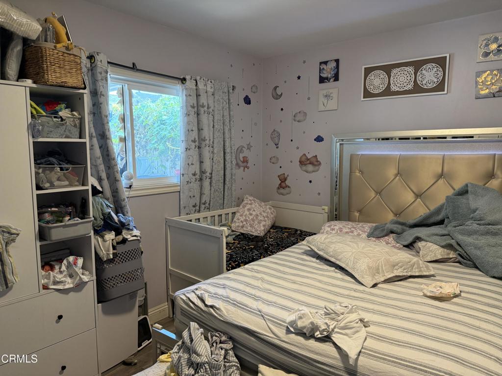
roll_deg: +0.0
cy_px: 188
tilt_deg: -5.0
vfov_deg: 56.8
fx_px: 348
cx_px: 251
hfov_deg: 71.6
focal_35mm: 24
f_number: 1.78
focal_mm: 6.76
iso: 200
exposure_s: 1/60
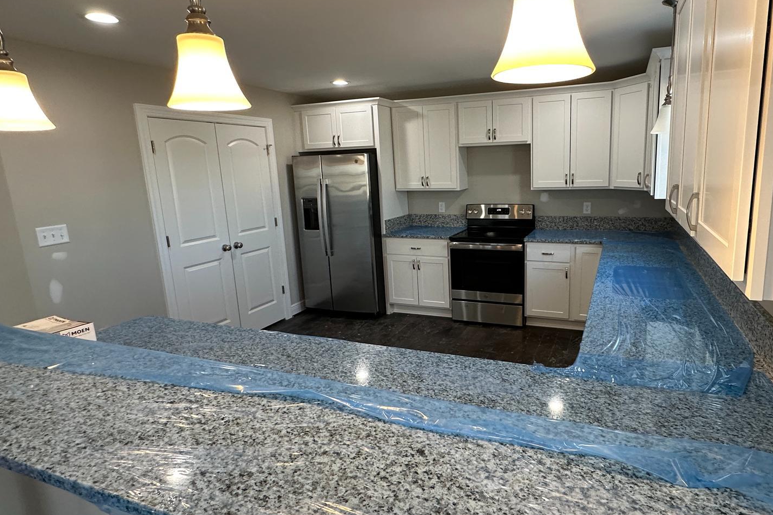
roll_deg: +1.9
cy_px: 253
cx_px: 452
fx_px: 451
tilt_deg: -11.1
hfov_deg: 80.5
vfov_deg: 59.5
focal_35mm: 21
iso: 200
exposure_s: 1/120
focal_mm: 2.22
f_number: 2.2
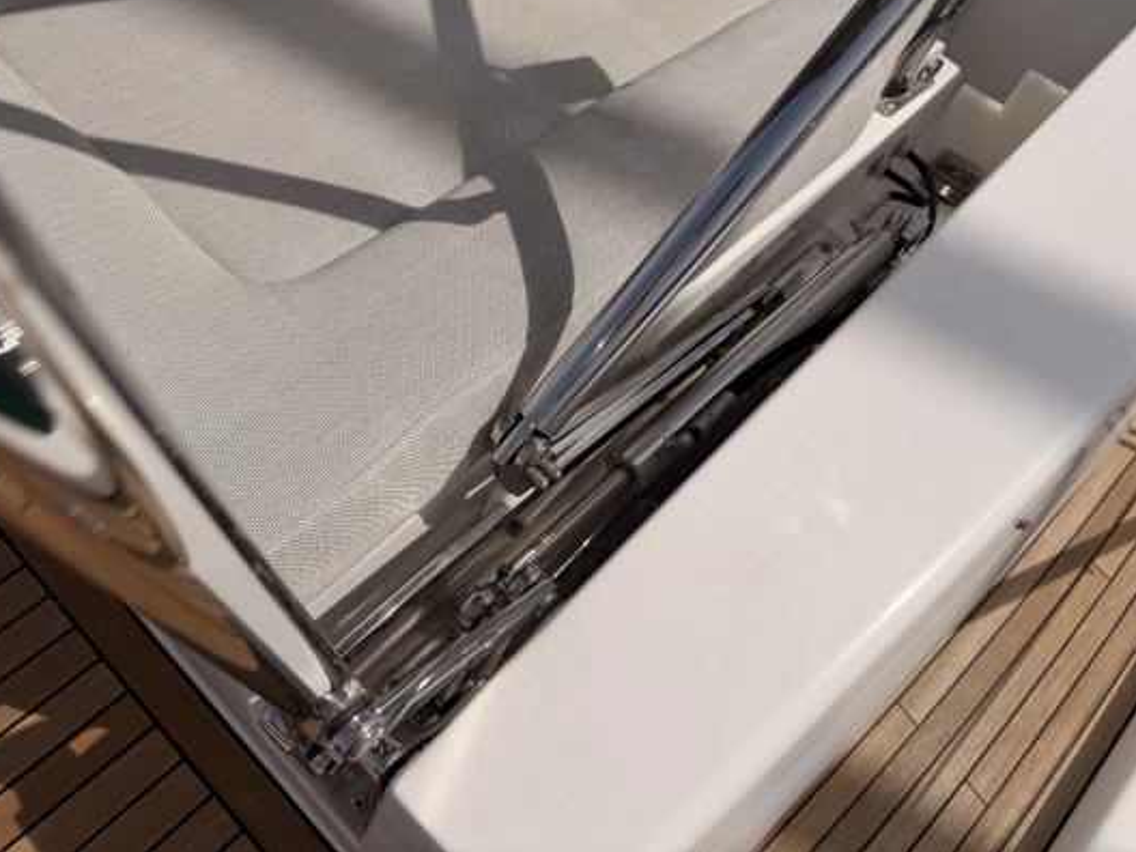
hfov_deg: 69.4
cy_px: 410
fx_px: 820
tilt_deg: -55.1
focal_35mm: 25
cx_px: 564
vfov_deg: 54.9
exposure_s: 1/17544
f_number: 1.78
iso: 80
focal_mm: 6.76
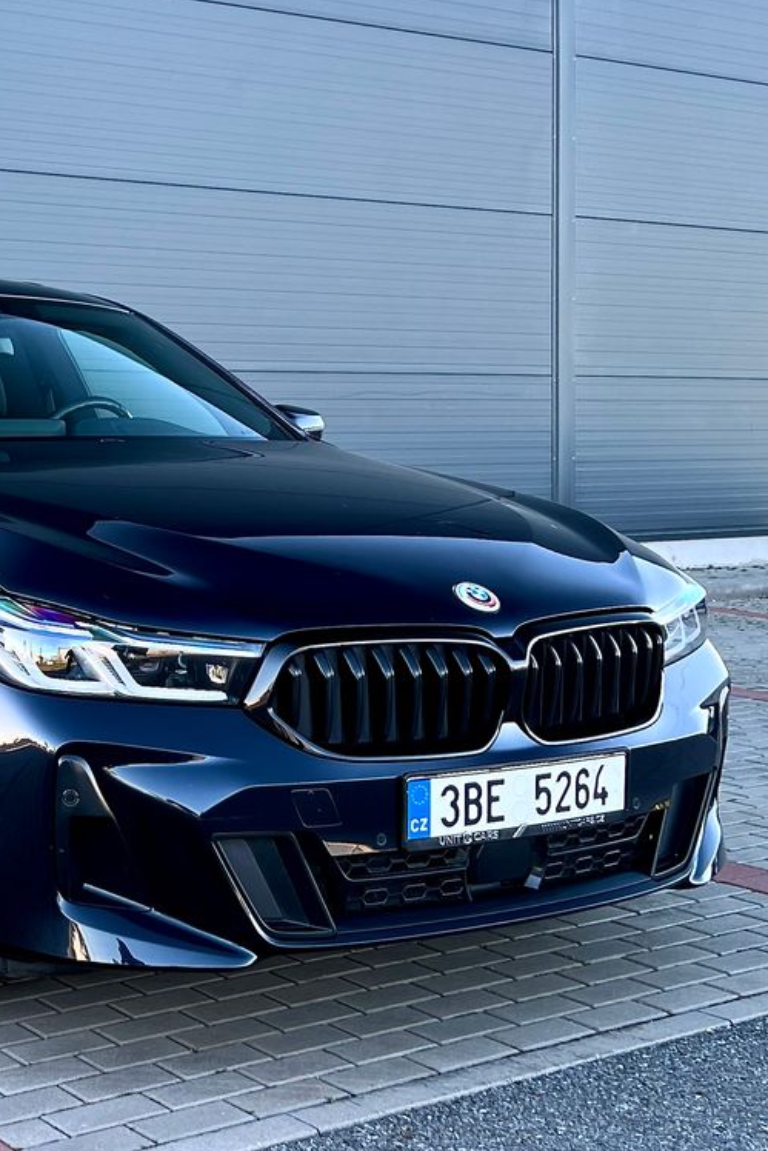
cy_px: 583
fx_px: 1183
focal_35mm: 37
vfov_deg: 51.9
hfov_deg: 33.8
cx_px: 57
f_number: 1.5
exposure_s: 1/121
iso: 64
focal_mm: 5.7
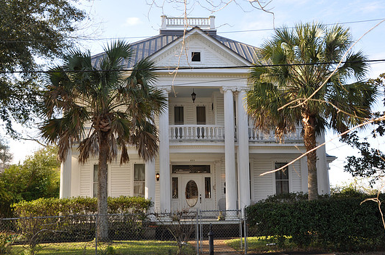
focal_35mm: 46
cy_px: 127
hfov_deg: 42.8
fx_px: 491
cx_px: 202
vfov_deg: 29.2
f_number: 8
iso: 200
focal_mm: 28
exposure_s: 1/60
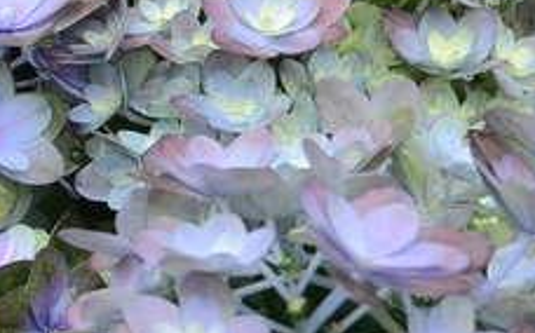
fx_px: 3277
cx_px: -265
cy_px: 264
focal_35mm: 225
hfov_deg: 9.1
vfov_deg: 5.8
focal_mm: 28
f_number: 5.6
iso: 400
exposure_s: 1/125
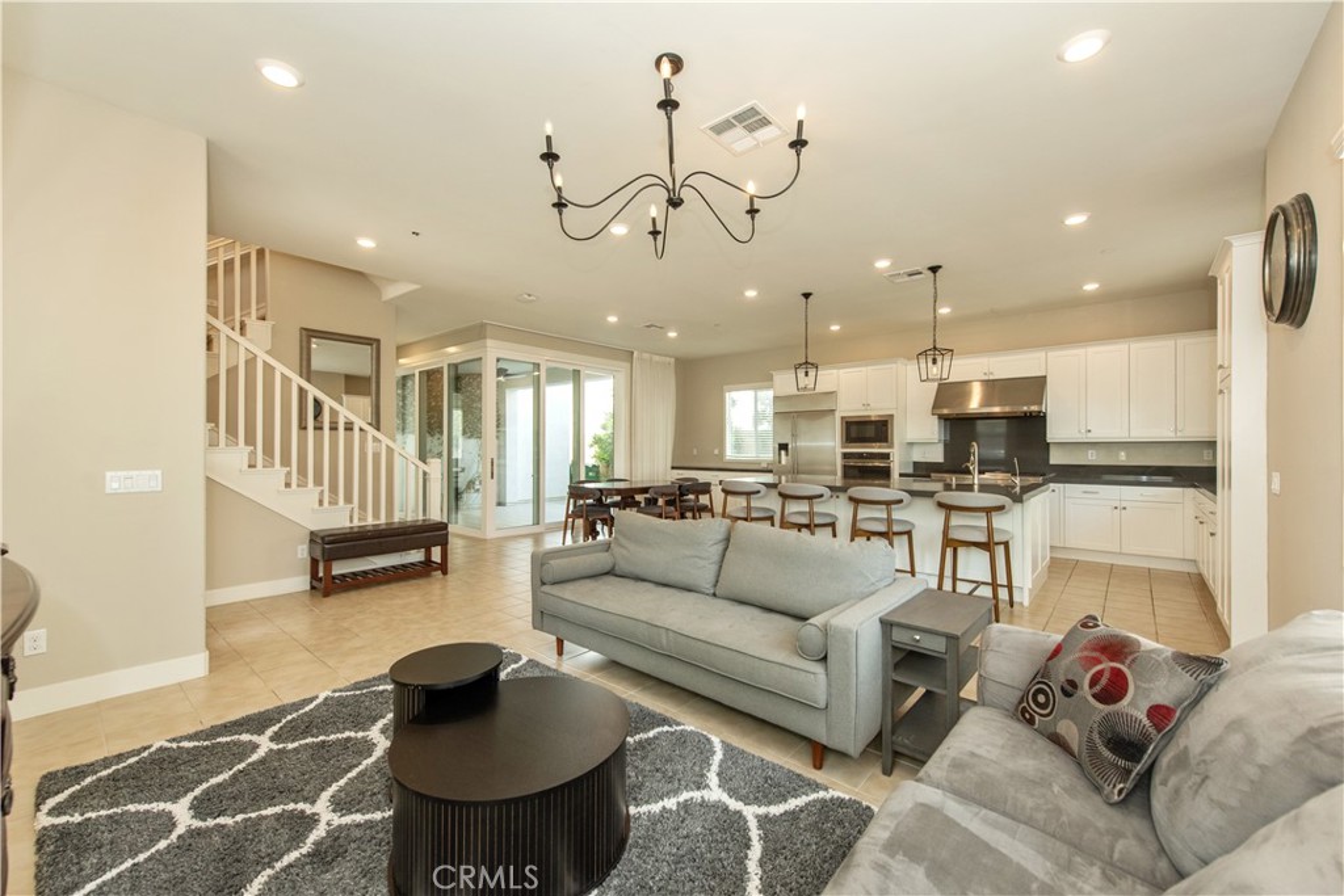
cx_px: 672
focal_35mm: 14
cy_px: 448
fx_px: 523
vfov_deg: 81.2
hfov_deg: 104.2
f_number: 5.6
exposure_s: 1/125
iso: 800
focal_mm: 14
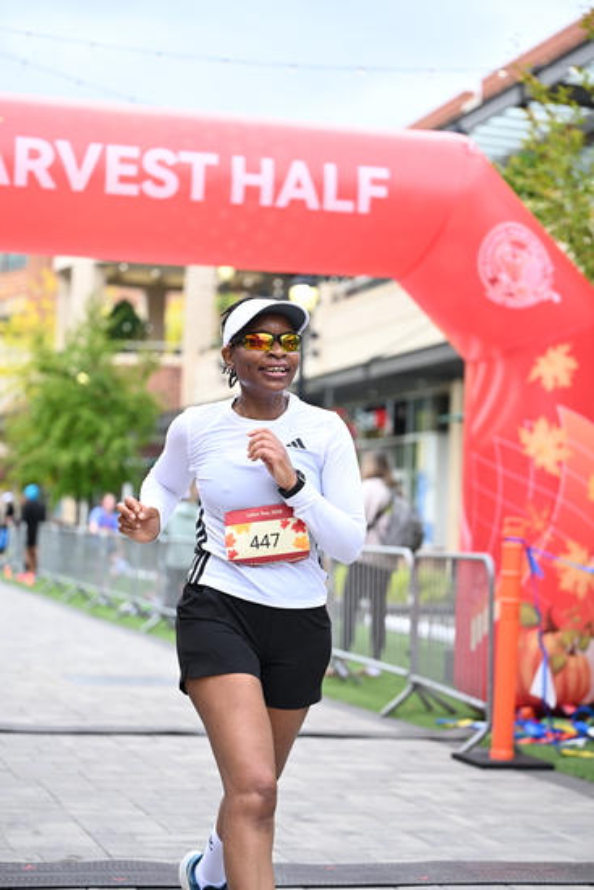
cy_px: 445
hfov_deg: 19.2
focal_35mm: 71
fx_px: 1756
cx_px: 297
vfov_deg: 28.4
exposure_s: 1/1600
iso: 640
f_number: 2.8
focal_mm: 71
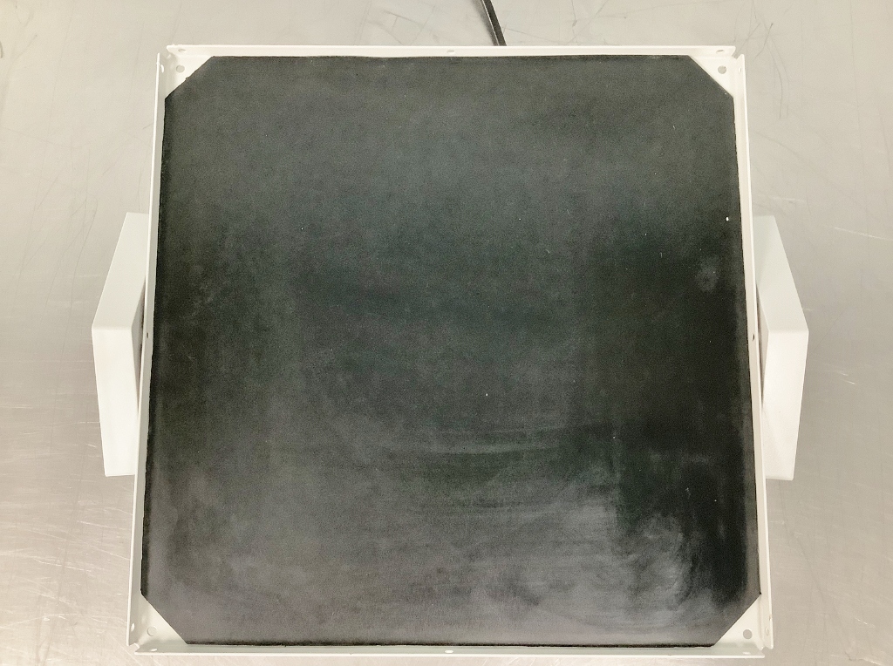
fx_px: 798
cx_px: 446
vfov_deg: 45.3
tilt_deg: -80.9
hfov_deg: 58.4
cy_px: 333
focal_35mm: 31
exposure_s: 1/40
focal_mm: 3.3
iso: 320
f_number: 2.4
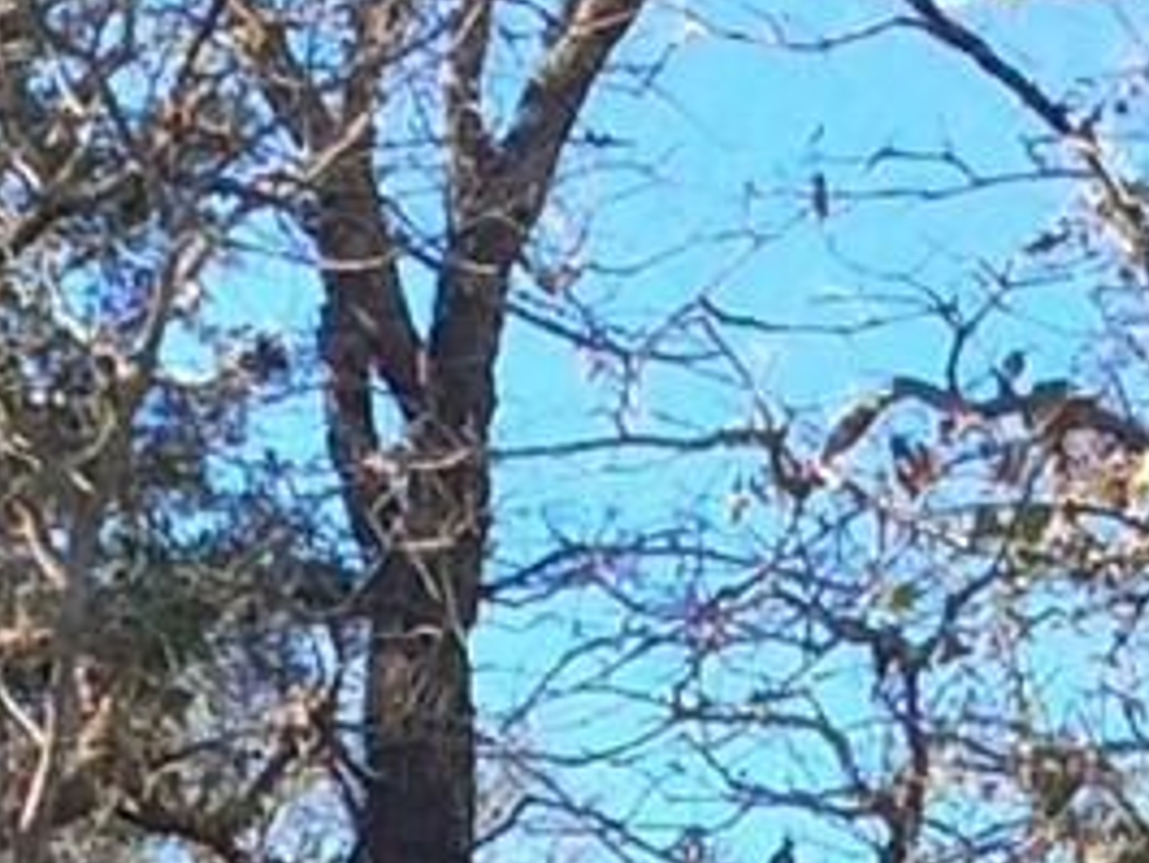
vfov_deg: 5.6
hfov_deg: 7.9
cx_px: 1665
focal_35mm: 247
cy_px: 2637
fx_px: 8202
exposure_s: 1/384
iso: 32
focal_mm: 3.3
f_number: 2.4
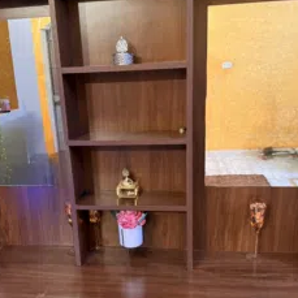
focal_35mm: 37
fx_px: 360
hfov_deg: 44.8
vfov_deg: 44.8
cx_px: 129
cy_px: 168
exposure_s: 1/25
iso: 1000
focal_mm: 6.76
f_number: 1.78
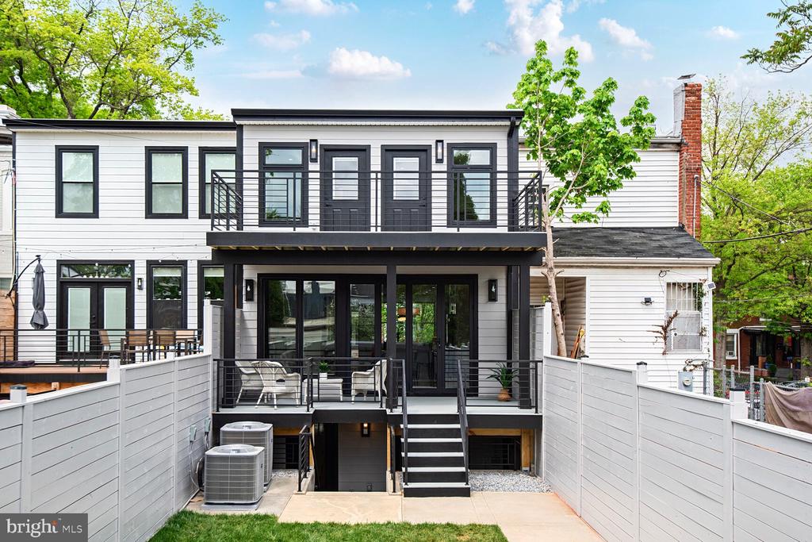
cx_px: 406
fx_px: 790
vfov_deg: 37.9
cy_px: 271
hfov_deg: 54.4
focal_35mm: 35
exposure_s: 1/160
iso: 400
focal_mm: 35
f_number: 8
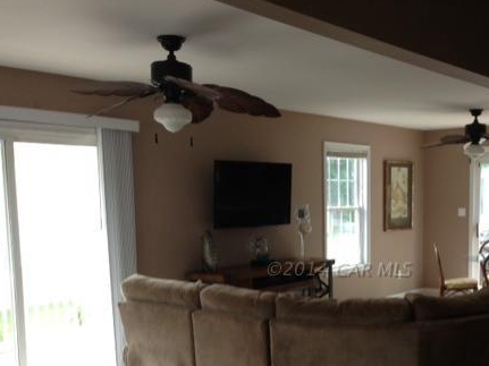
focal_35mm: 49
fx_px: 692
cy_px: 269
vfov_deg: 29.3
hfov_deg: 38.3
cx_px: 339
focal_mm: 4.13
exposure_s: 1/40
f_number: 2.4
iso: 64
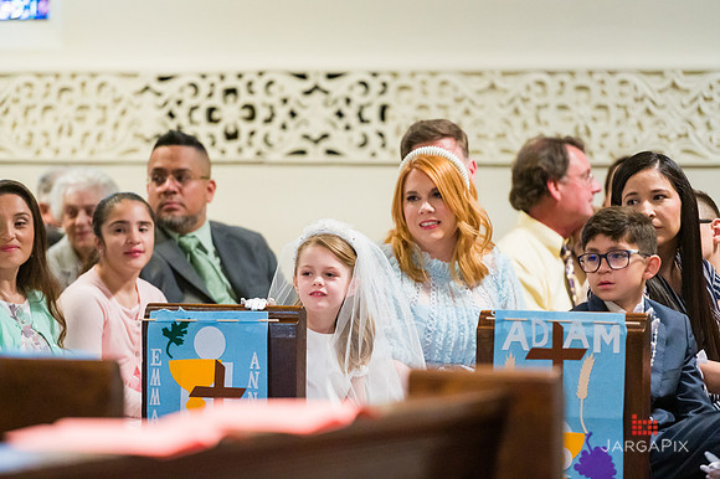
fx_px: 3998
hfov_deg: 10.3
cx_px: 360
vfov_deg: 6.9
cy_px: 240
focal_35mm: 200
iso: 6400
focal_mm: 200
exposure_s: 1/200
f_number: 3.2
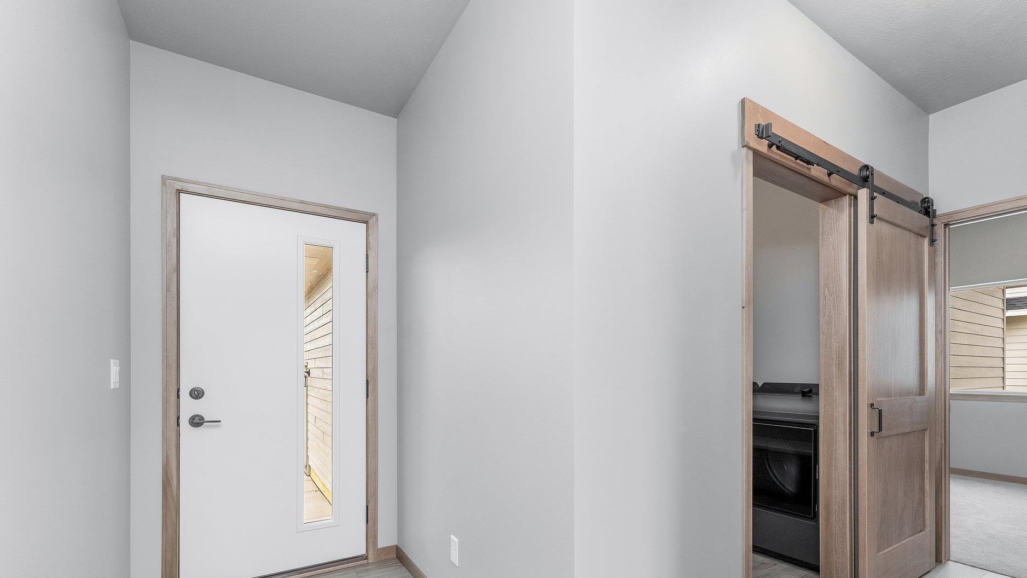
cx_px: 517
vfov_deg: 65.8
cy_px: 371
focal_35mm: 16
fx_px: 436
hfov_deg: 99.4
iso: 400
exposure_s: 1/160
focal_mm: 14
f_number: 8
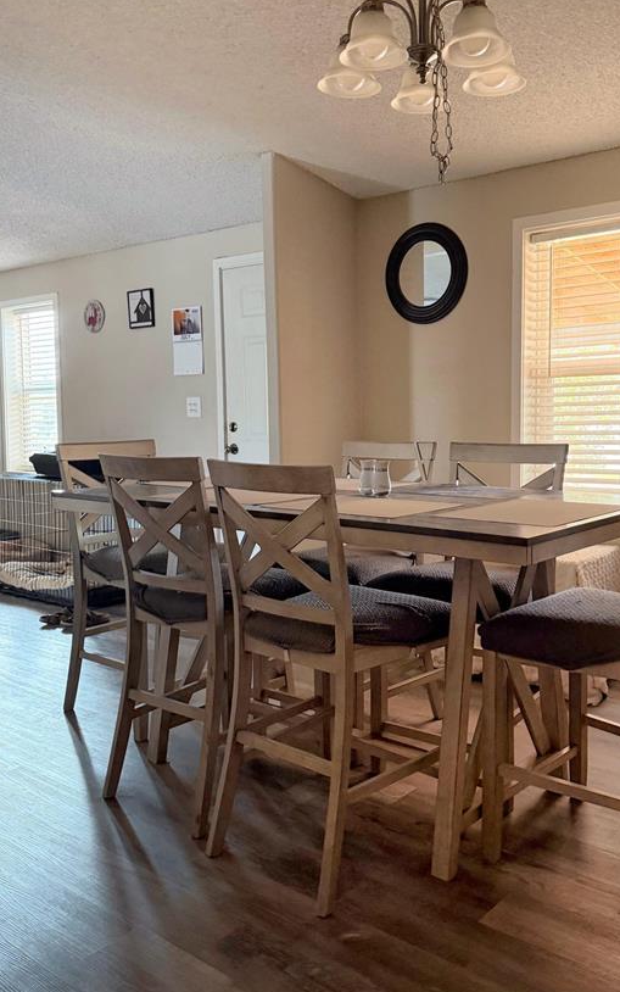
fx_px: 811
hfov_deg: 41.4
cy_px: 513
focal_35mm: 30
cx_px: 409
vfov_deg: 62.9
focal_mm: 6.76
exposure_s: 1/60
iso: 320
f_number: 1.78
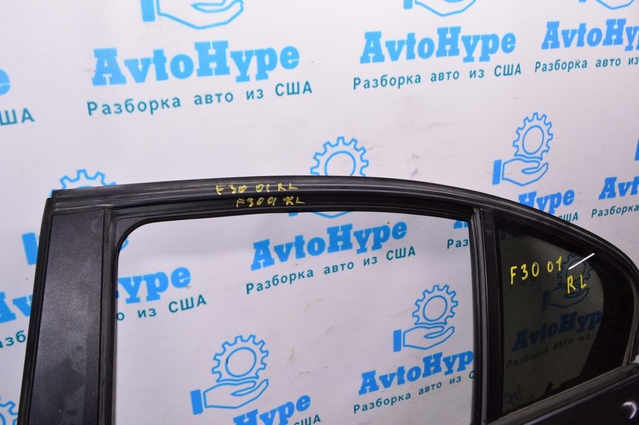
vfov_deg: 38.3
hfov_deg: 55.1
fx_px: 612
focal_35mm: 34
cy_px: 212
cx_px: 320
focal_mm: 23
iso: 1600
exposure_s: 1/200
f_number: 8
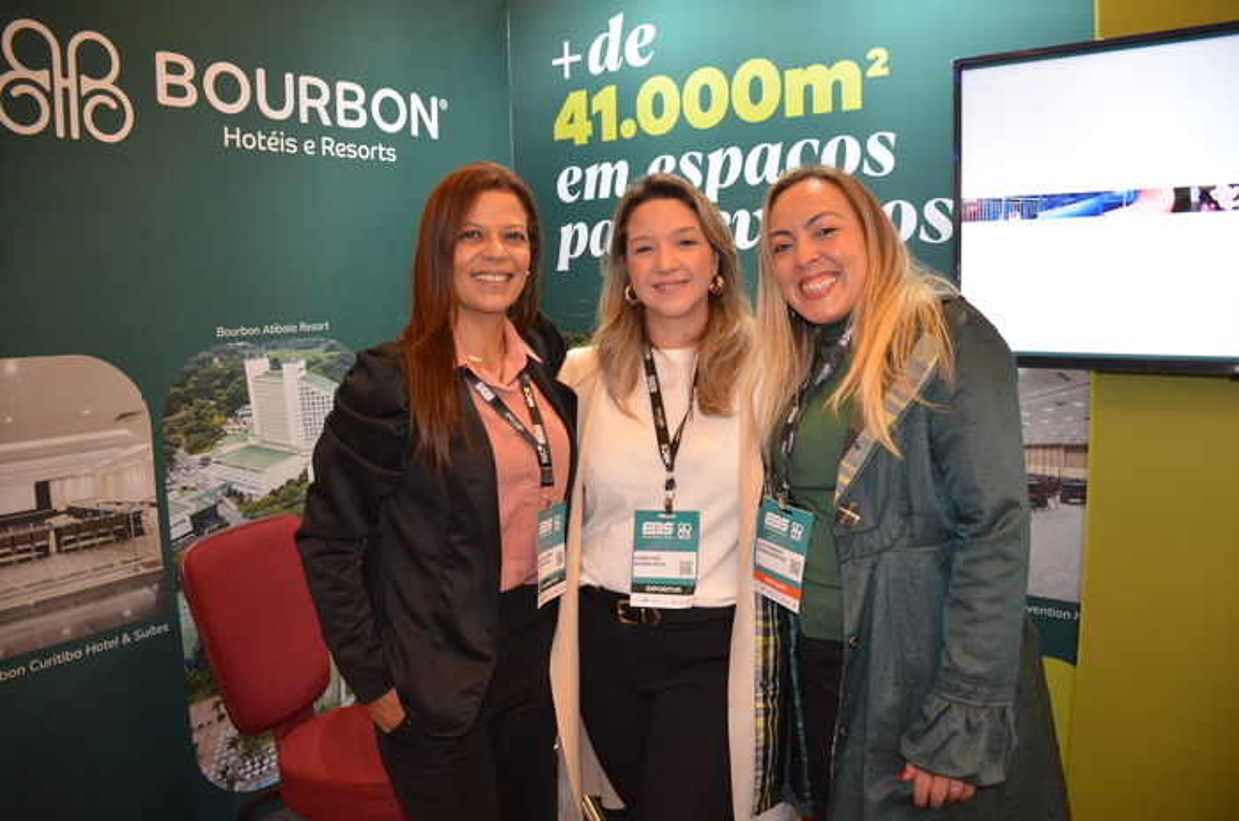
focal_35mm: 27
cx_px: 620
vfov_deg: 47.8
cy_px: 410
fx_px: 928
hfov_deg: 67.5
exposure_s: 1/60
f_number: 3.5
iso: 800
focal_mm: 18
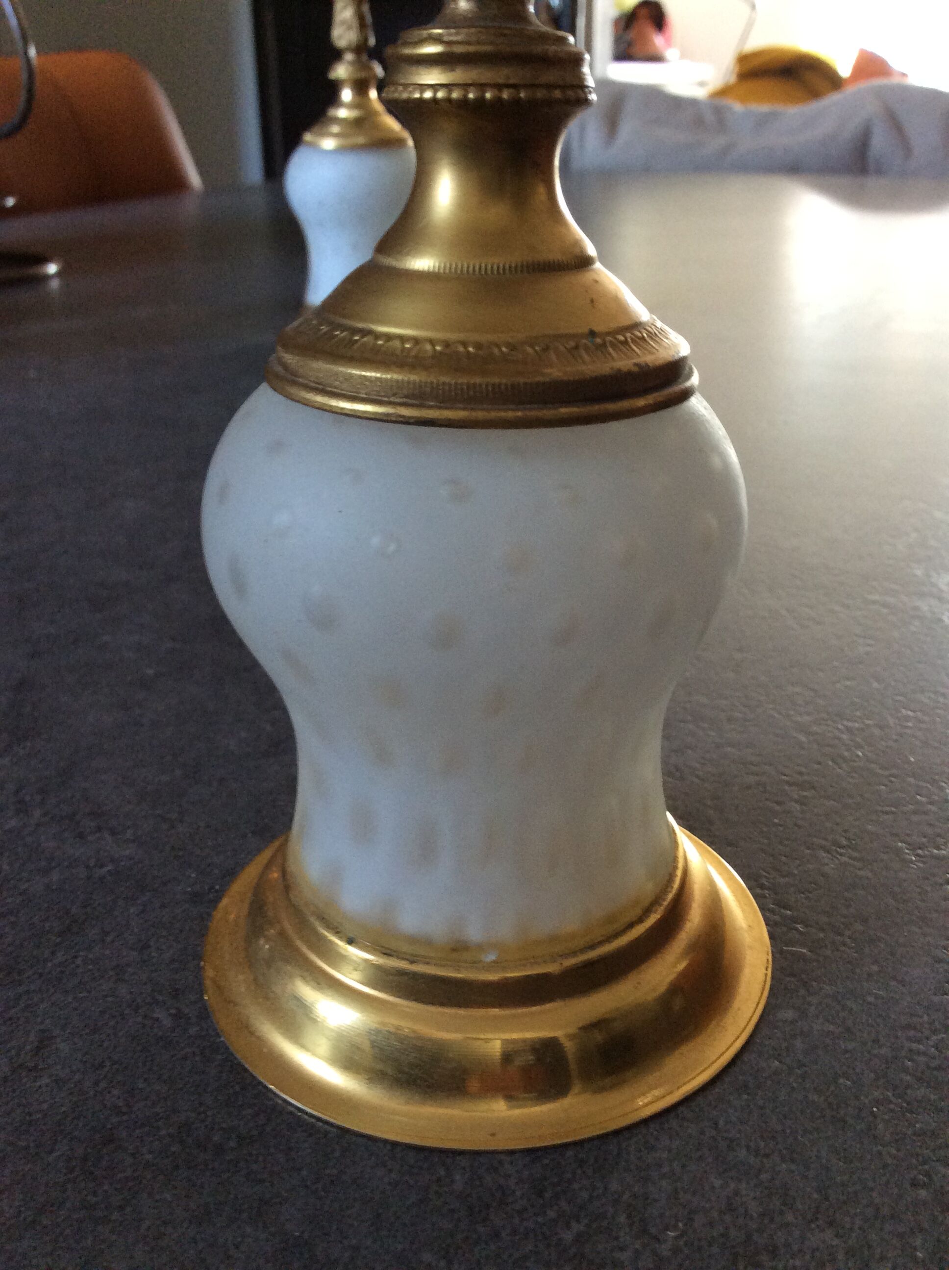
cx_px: 474
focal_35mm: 32
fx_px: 1173
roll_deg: +1.1
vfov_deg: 56.9
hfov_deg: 44.1
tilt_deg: -25.6
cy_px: 635
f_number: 2.4
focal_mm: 3.3
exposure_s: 1/25
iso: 125
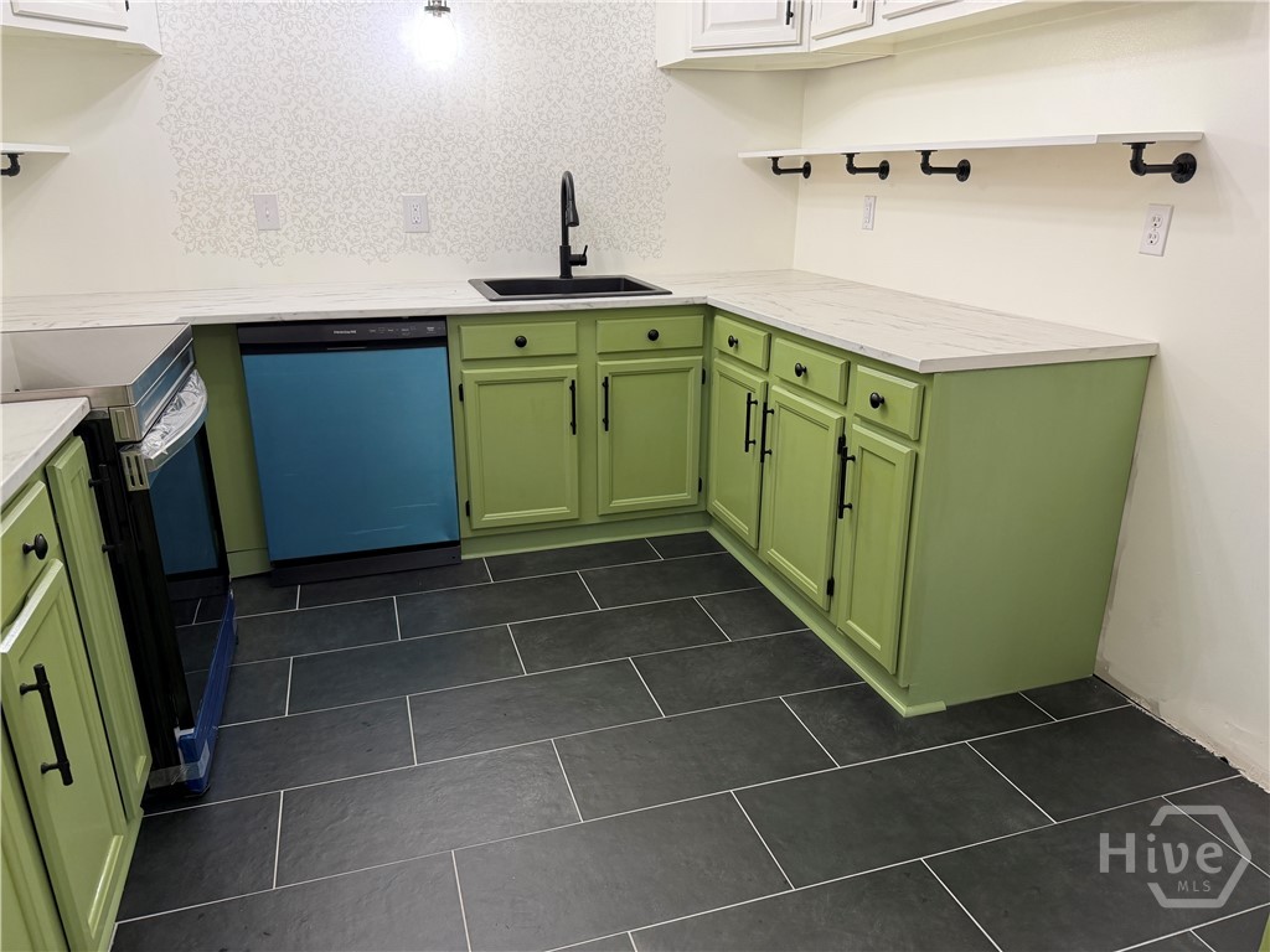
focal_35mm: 24
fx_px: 881
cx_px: 635
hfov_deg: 71.6
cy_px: 476
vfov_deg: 56.8
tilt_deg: -18.3
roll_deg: -0.5
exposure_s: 1/120
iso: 200
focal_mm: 6.76
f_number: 1.78
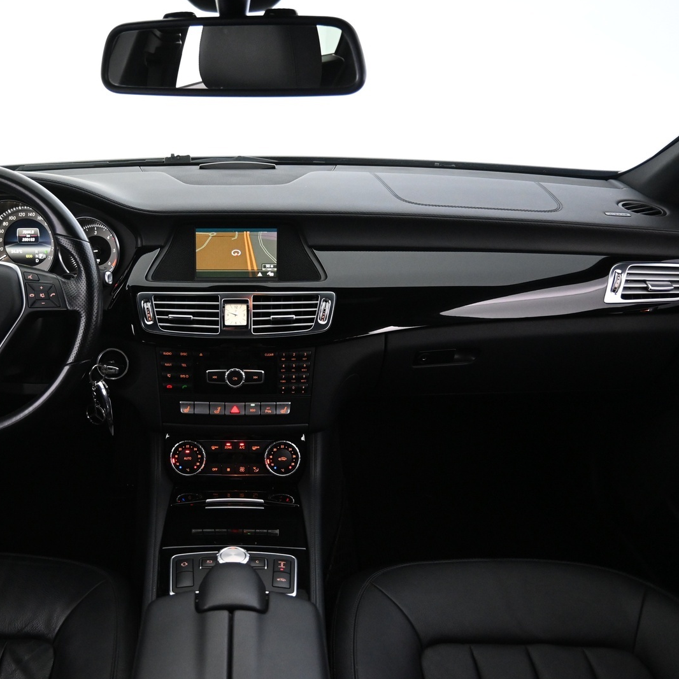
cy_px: 338
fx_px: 688
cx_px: 224
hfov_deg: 51.5
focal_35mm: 31
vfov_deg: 52.5
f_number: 3.5
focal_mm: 16
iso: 2500
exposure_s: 1/25
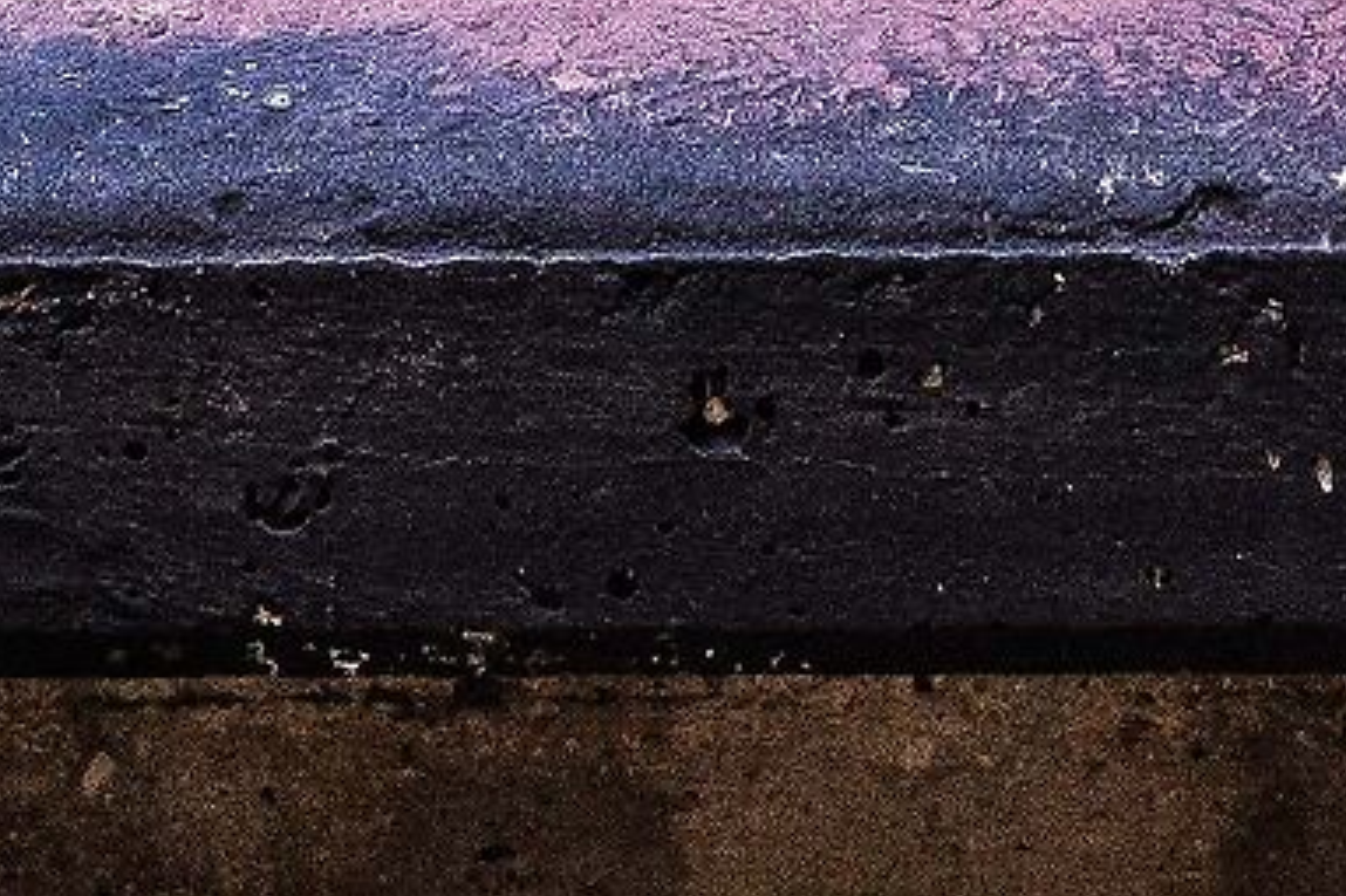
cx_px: 1160
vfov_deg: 4.1
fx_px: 11959
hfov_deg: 6.4
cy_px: -1794
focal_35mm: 320
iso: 800
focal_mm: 34
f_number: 5
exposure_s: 1/80
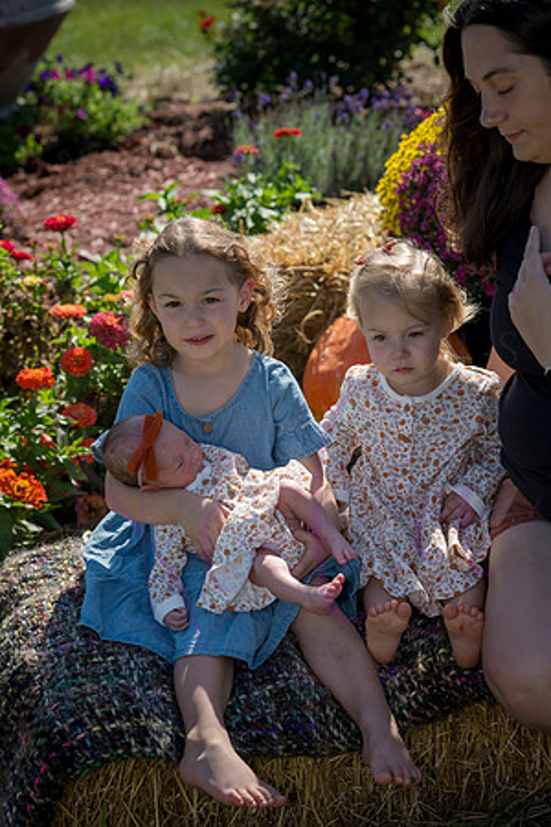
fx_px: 1951
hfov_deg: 16.1
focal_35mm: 85
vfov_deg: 23.9
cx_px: 276
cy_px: 414
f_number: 5.6
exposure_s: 1/1250
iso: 400
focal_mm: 85
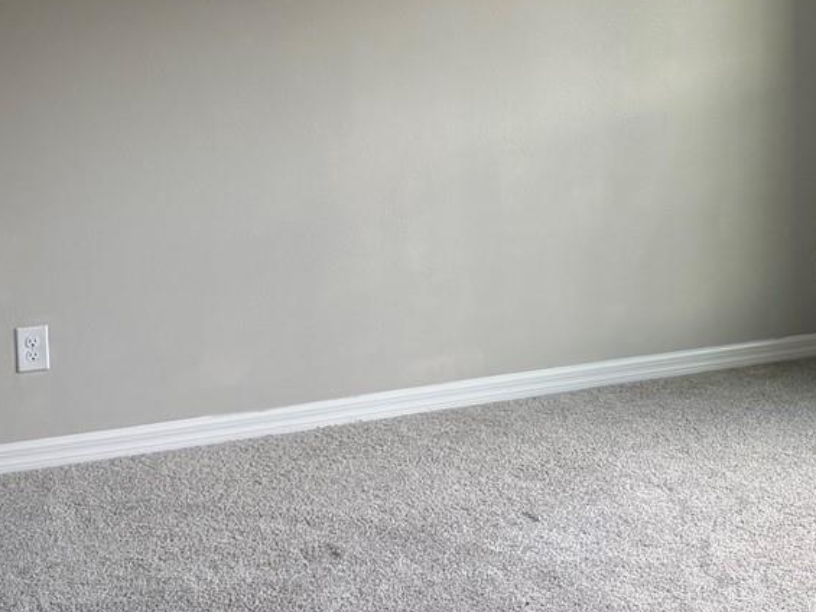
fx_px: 1603
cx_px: 721
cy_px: 111
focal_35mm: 68
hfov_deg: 27.6
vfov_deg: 21.3
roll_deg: +0.1
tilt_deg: -4.9
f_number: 1.78
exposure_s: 1/98
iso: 200
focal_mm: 6.76
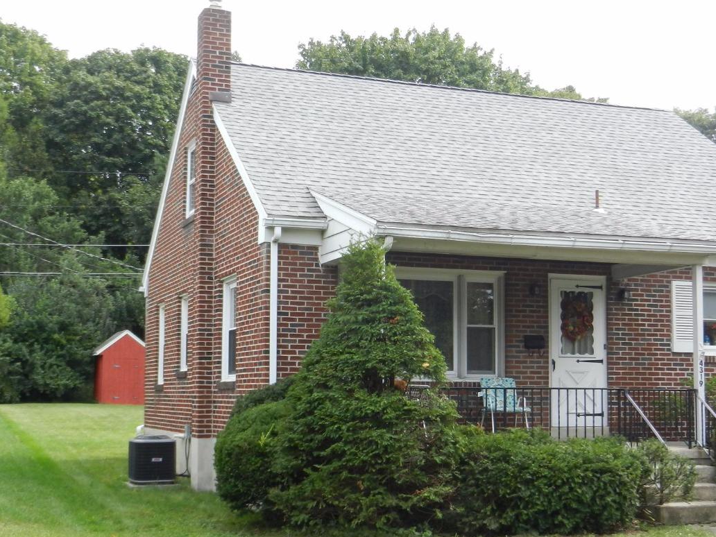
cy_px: 327
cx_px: 366
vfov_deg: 27.5
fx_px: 1096
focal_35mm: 53
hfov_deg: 36.2
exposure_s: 1/320
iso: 160
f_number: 4
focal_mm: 6.9
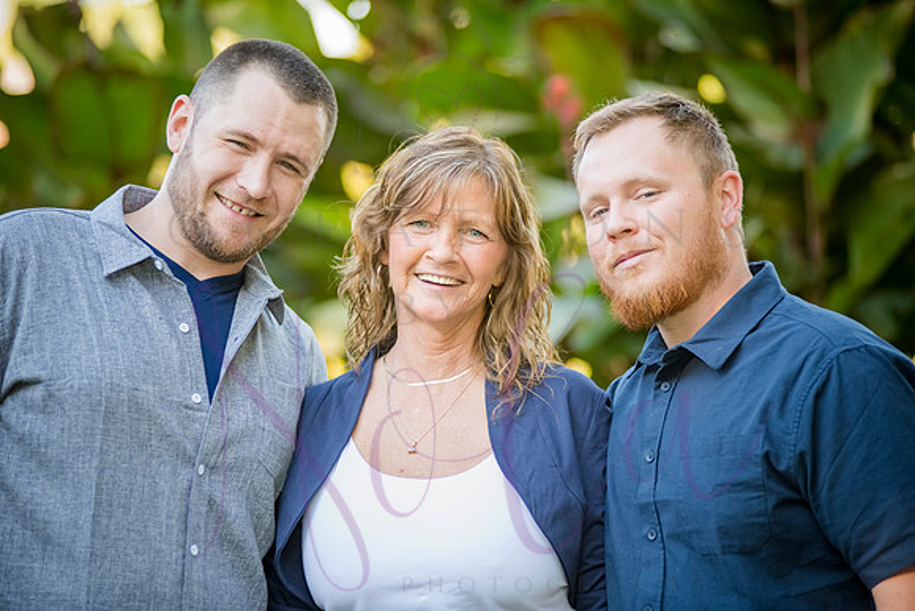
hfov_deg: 14.2
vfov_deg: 9.5
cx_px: 458
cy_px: 306
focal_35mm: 145
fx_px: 3686
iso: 800
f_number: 2.8
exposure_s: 1/500
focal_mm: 145
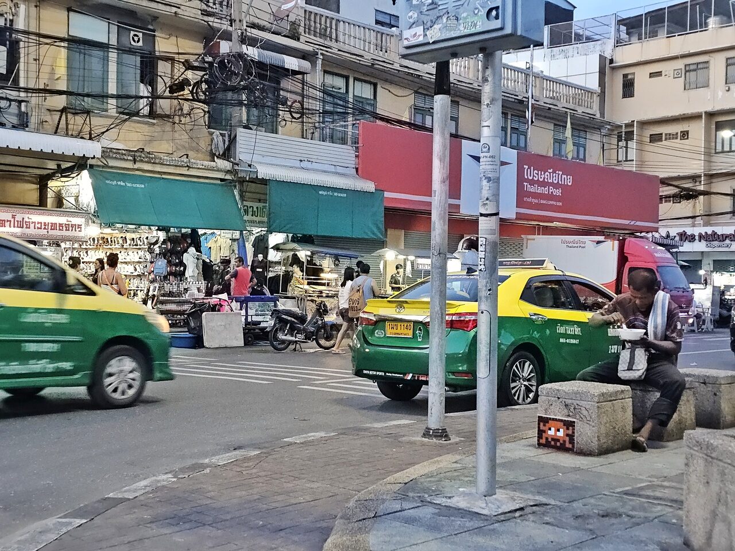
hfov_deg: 73.9
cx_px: 368
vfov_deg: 58.9
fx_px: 488
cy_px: 276
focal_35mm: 23
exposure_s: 1/100
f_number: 1.7
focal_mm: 6.3
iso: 400
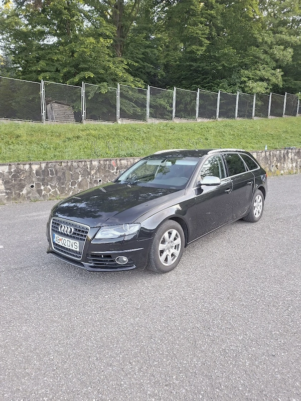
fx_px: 267
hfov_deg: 58.9
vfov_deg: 73.9
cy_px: 200
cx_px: 150
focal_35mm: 23
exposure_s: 1/100
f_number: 1.8
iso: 50
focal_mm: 5.54
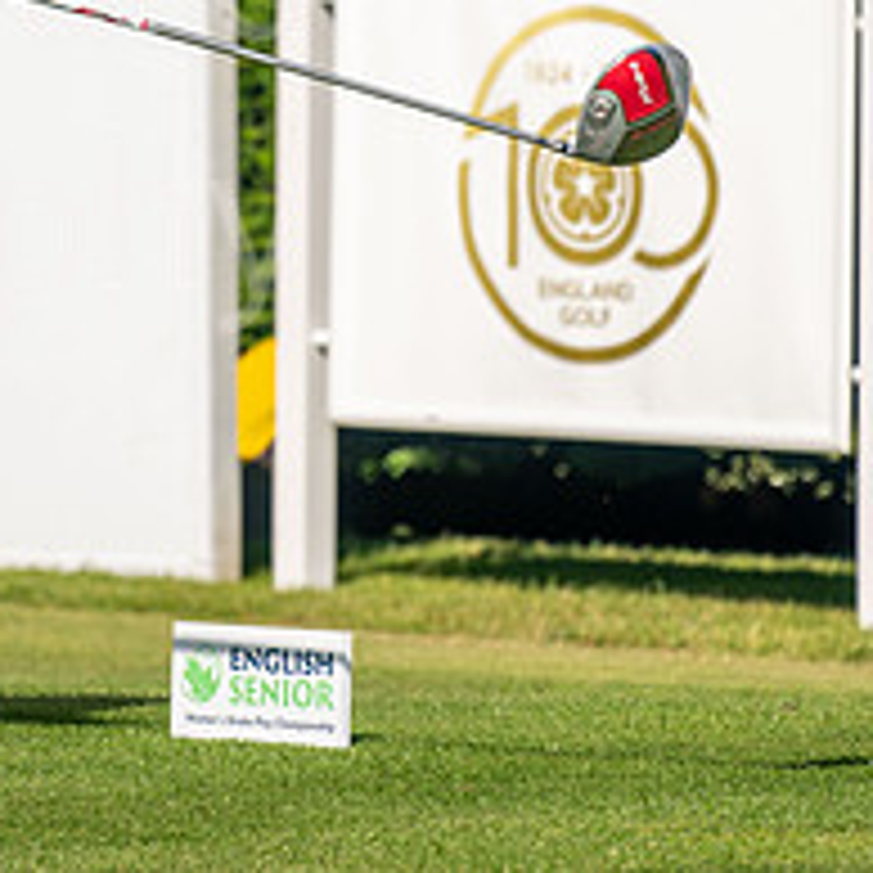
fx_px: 21770
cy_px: 7
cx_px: -266
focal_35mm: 763
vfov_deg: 2.3
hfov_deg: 2.3
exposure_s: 1/1600
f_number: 5
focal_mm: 300
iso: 200
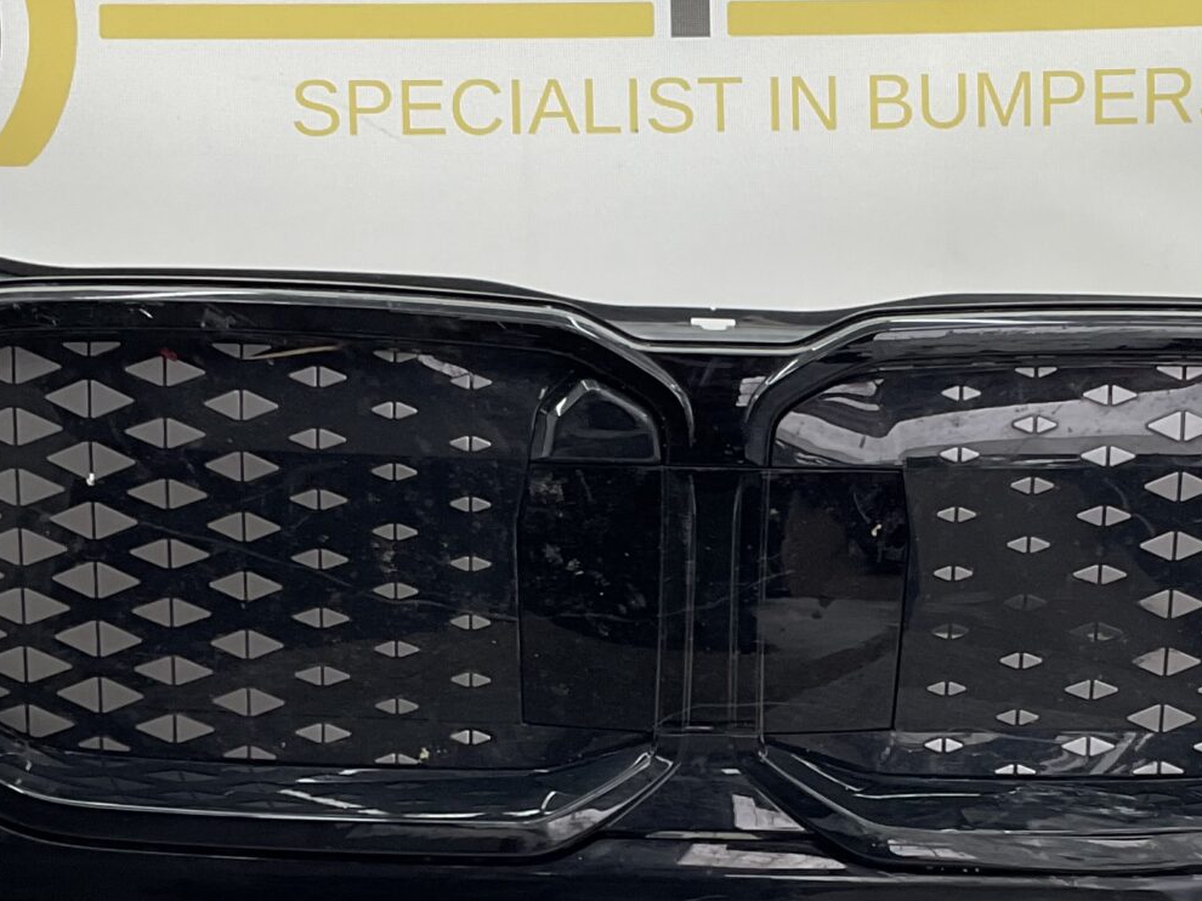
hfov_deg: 25.9
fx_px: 2604
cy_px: 698
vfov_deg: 19.5
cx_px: 731
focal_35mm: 75
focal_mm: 3
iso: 32
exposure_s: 1/120
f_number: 1.8
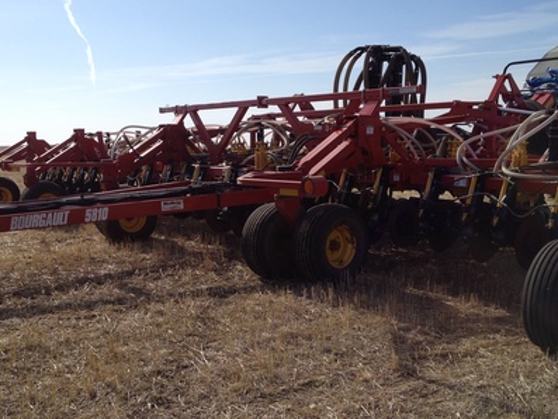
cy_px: 212
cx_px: 268
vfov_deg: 30.3
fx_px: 774
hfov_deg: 39.6
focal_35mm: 48
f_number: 2.4
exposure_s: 1/2513
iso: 64
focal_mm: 4.28
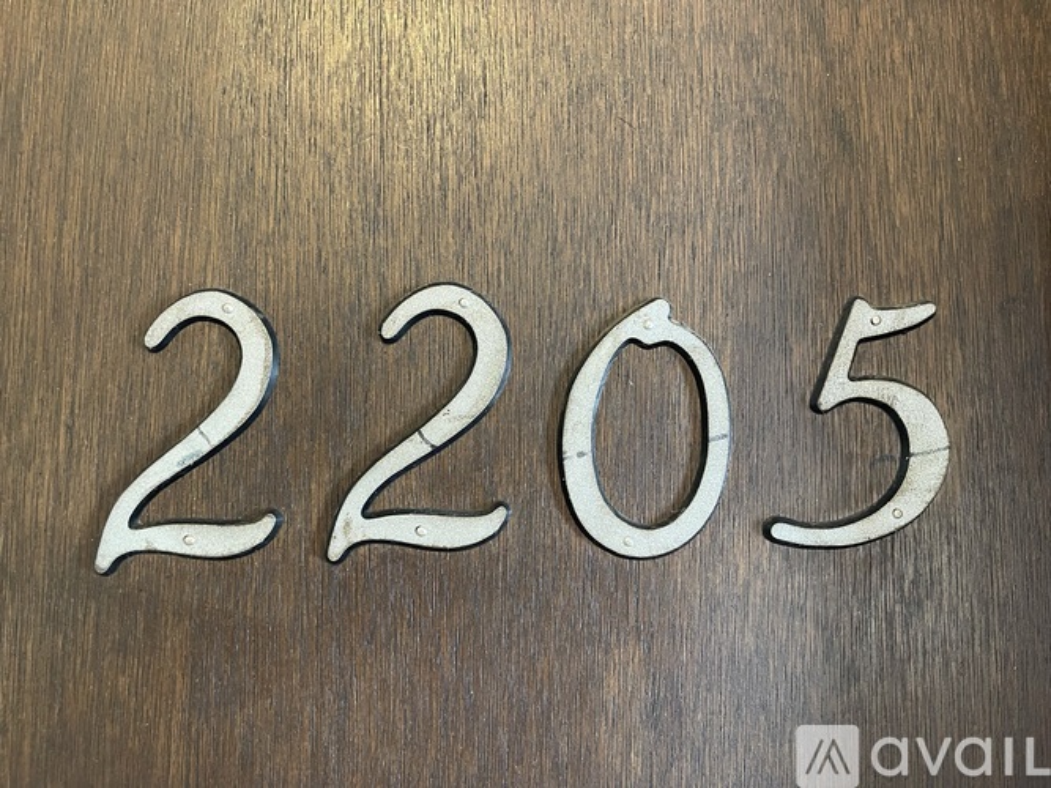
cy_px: 394
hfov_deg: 67.3
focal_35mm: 26
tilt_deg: +1.8
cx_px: 526
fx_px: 789
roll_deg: +2.1
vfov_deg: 53.0
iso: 500
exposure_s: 1/59
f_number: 1.6
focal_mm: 5.1
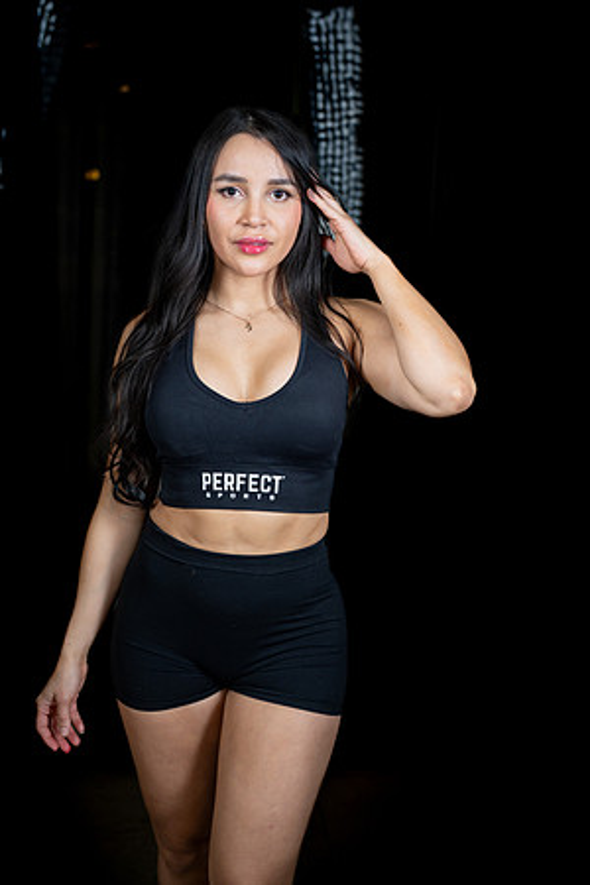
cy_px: 442
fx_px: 1229
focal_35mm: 50
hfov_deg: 27.0
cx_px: 295
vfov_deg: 39.6
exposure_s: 1/160
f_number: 4
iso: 500
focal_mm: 50
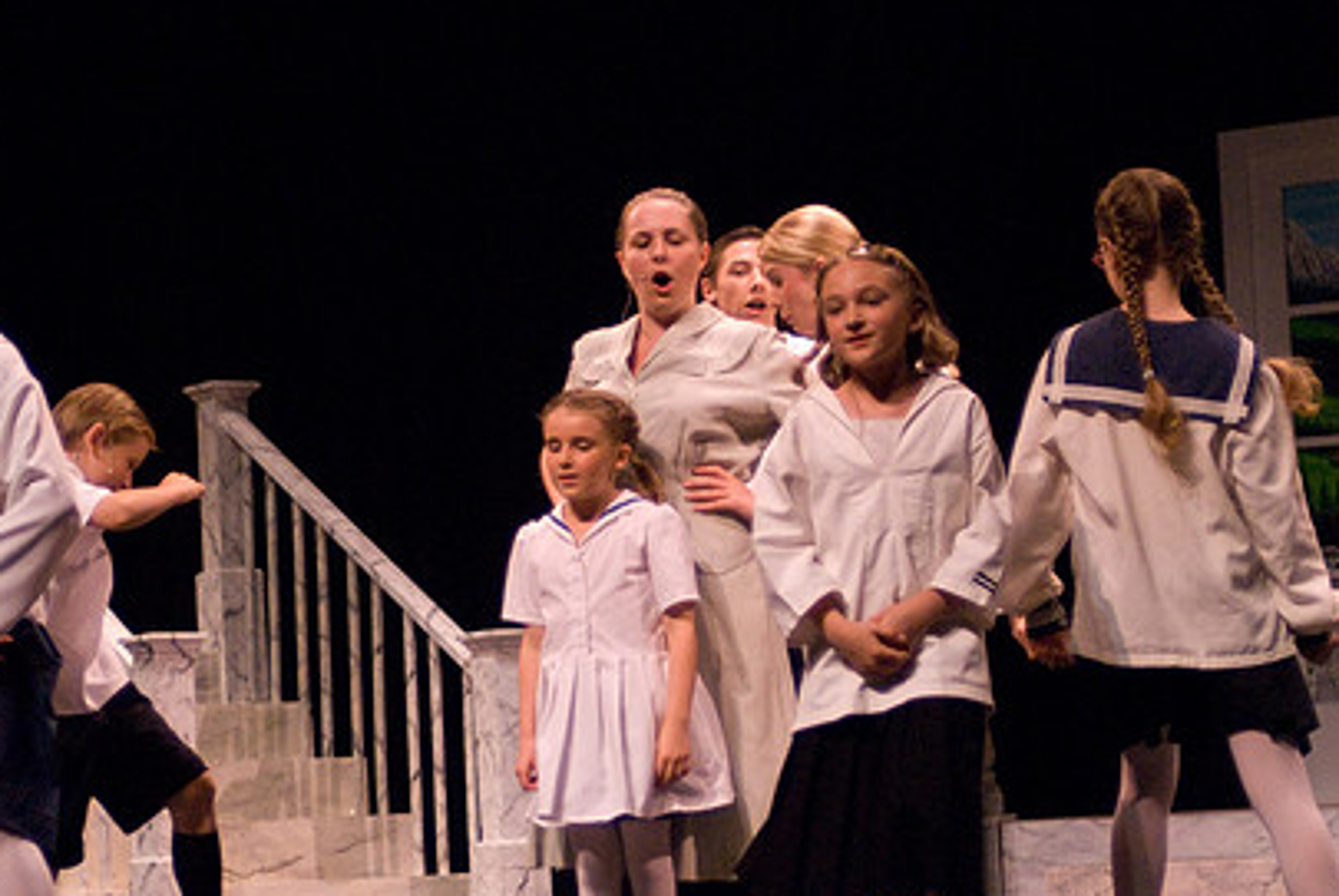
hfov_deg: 19.8
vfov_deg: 13.3
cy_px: 469
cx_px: 674
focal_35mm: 103
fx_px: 3835
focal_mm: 48
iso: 1600
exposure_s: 1/320
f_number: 2.8
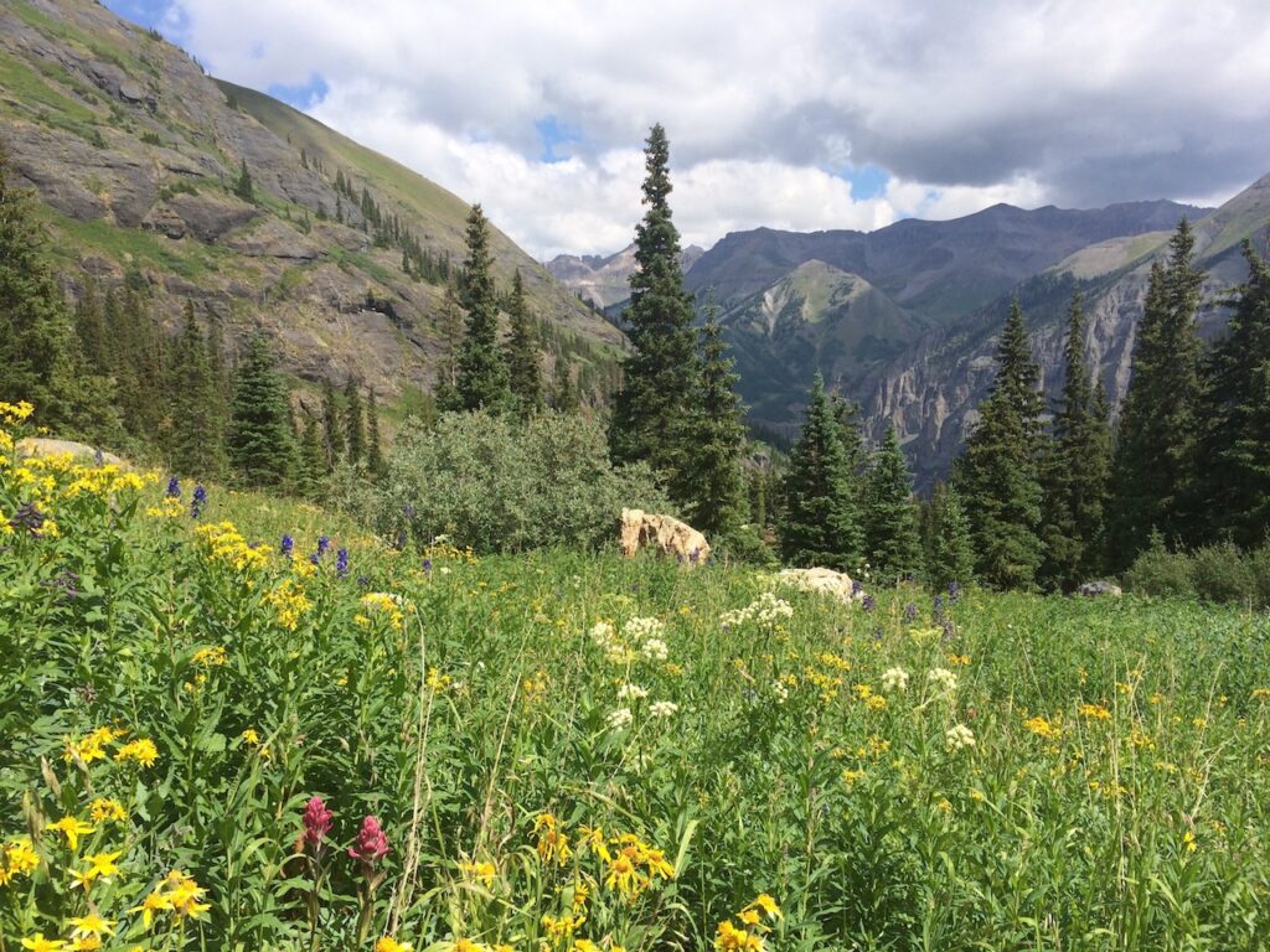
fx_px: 1064
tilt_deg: -7.9
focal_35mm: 29
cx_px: 635
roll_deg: +1.5
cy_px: 476
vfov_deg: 48.2
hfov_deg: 61.7
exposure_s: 1/1953
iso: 32
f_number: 2.2
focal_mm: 4.15
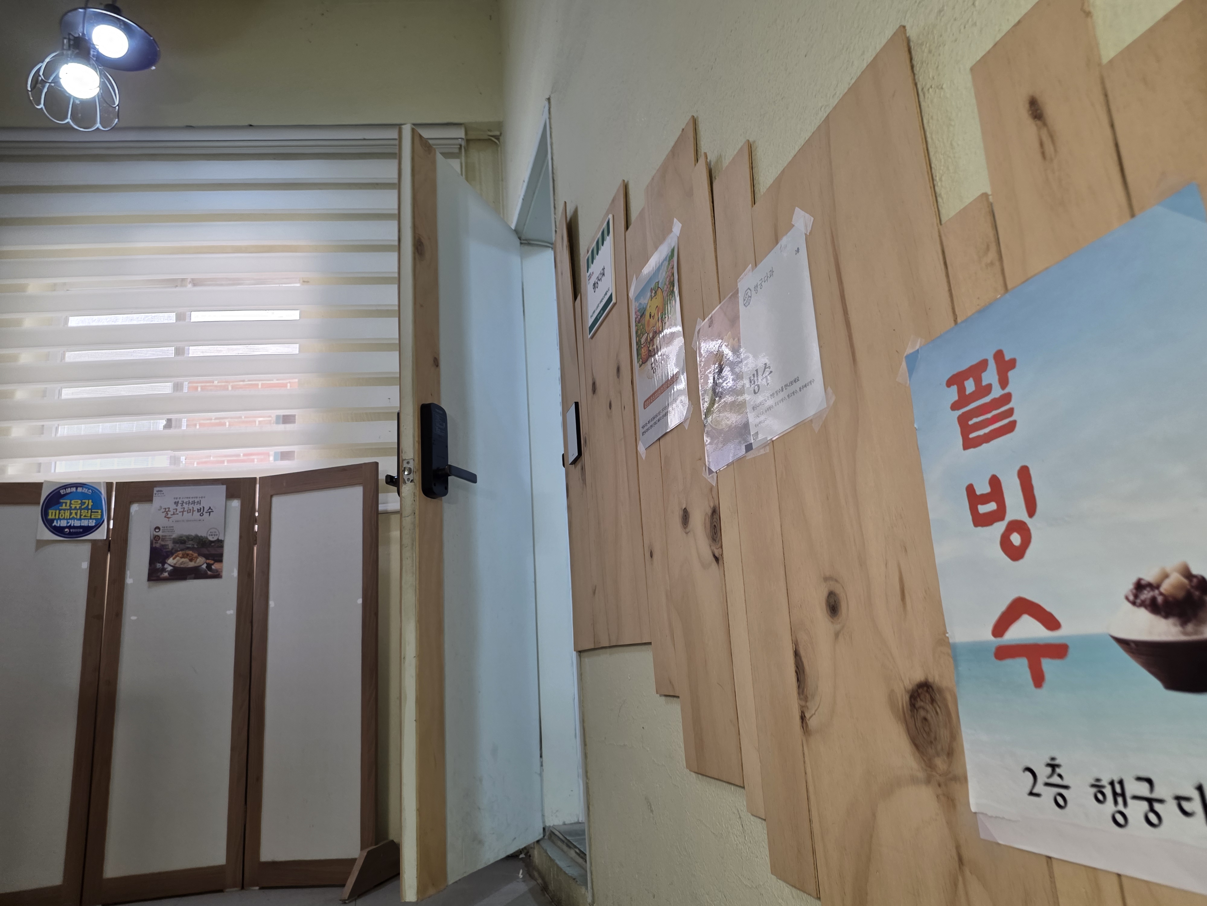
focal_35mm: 23
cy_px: 453
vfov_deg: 58.9
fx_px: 802
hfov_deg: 73.9
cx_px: 604
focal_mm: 6.3
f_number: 1.7
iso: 125
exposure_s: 1/120
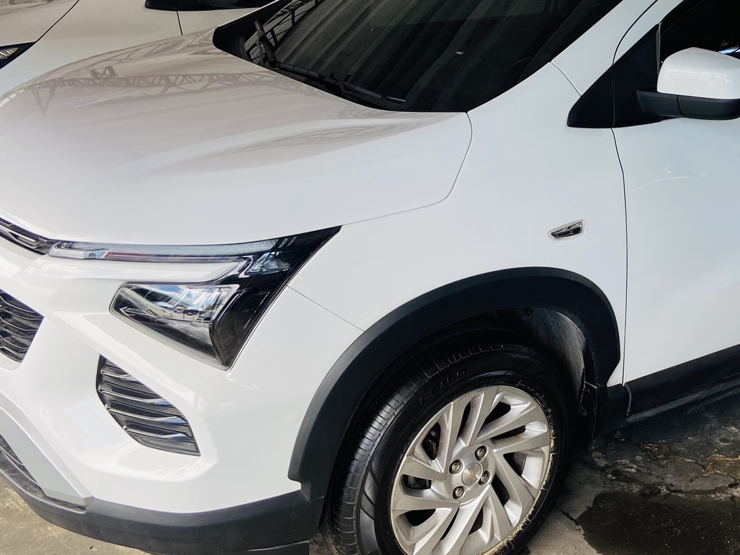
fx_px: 983
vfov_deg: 31.4
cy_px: 226
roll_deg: -3.5
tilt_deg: -18.6
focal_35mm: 46
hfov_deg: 40.3
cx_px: 535
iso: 40
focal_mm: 4.25
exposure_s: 1/122
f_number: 1.8
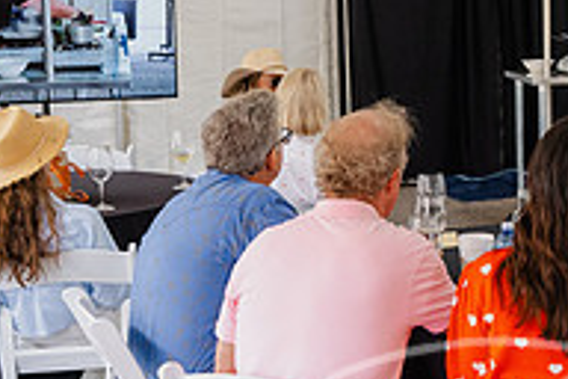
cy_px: 120
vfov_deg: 14.2
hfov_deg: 20.4
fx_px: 1515
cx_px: 601
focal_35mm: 96
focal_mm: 31
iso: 2000
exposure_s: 1/320
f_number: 5
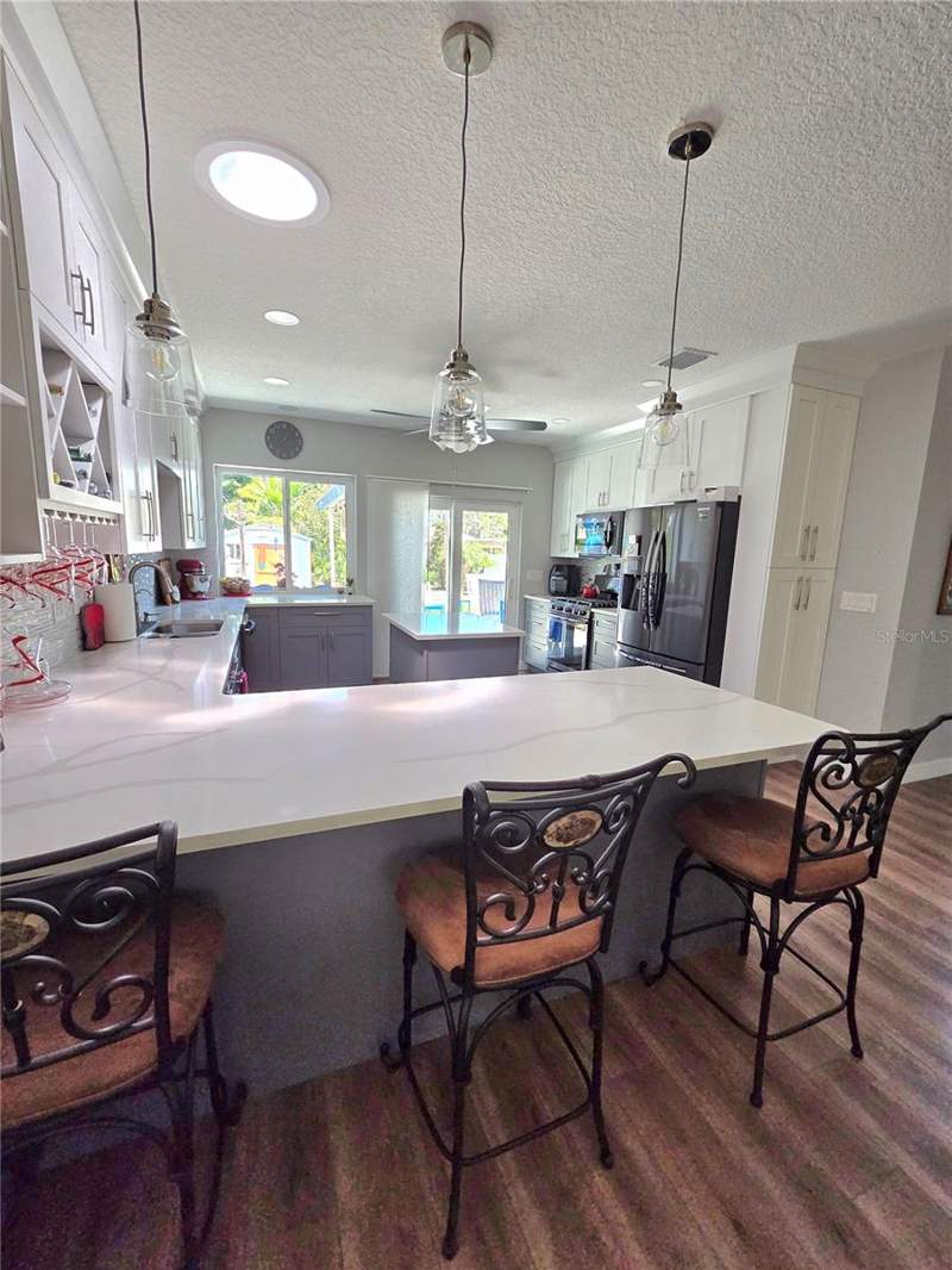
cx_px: 476
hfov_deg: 89.9
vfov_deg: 106.2
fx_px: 477
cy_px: 635
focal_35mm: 13
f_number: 2.2
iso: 160
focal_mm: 2.2
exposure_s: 1/120
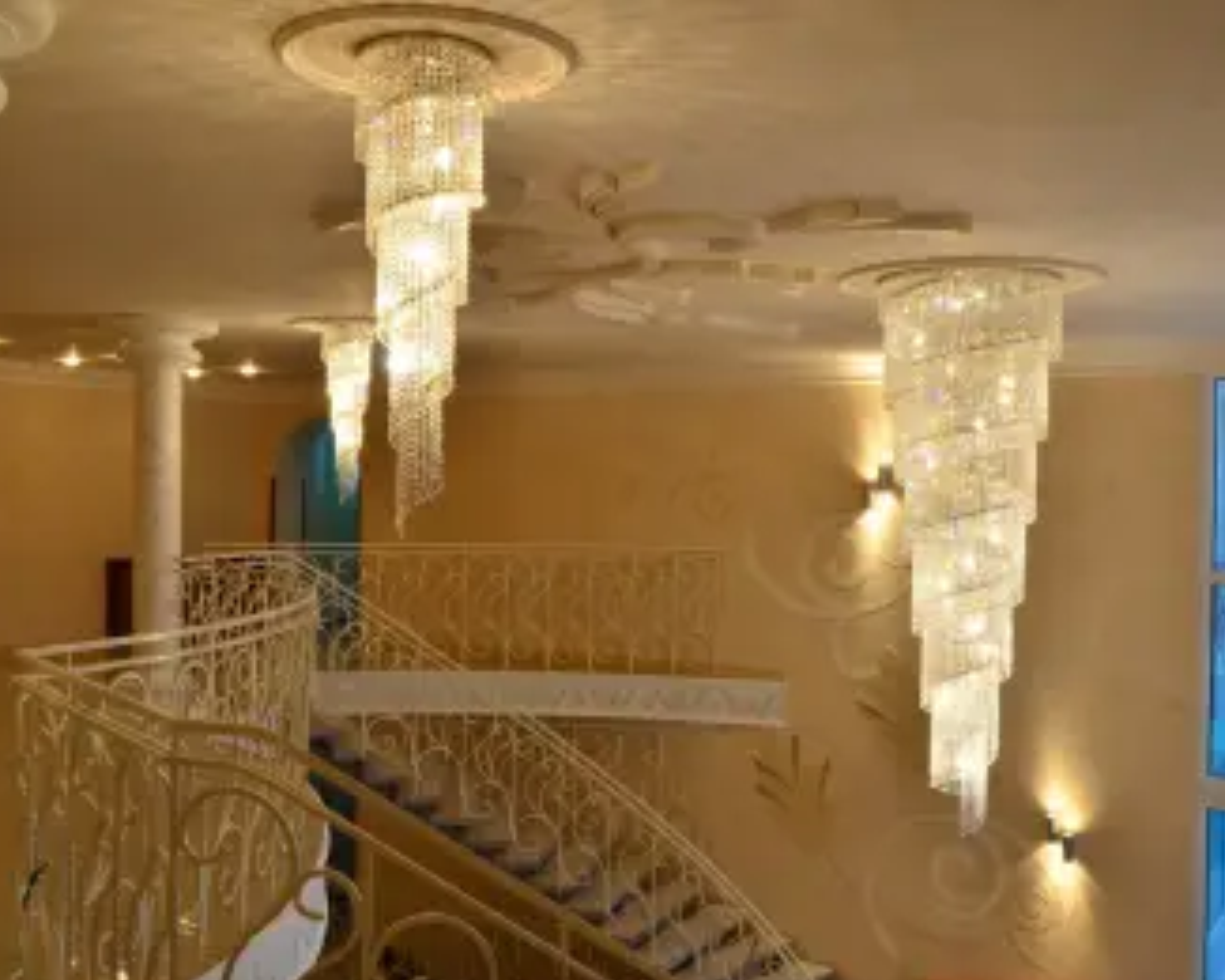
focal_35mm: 38
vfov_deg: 39.2
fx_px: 1378
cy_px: 496
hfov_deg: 47.9
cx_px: 611
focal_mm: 22
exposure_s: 1/8
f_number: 13
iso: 250
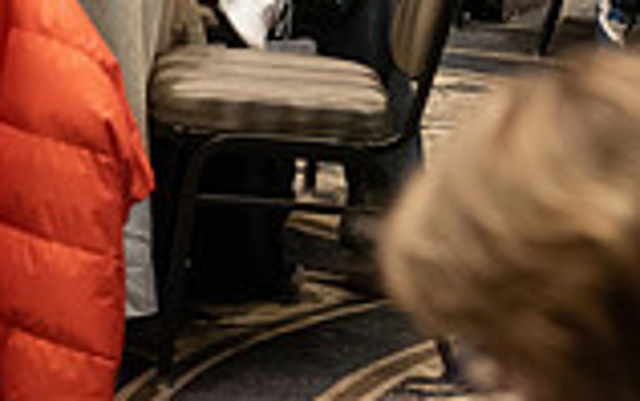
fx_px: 3788
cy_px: -200
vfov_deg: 6.0
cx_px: 474
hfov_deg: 9.6
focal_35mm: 217
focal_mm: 58
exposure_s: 1/160
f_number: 2.8
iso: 4000
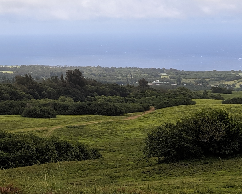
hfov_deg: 20.4
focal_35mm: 94
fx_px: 673
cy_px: 82
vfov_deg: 16.4
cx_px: 147
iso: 66
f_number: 2
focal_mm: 4.67
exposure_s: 1/1980
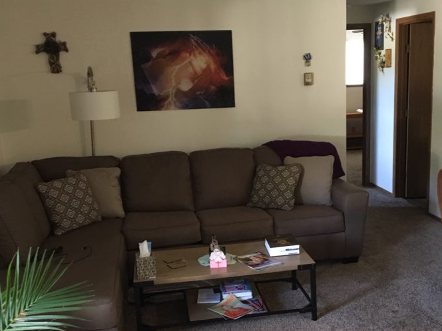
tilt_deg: -12.0
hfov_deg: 41.9
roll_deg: +1.9
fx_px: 575
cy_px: 192
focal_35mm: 45
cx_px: 267
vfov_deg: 32.1
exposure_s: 1/17
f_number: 2.2
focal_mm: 4.15
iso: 200
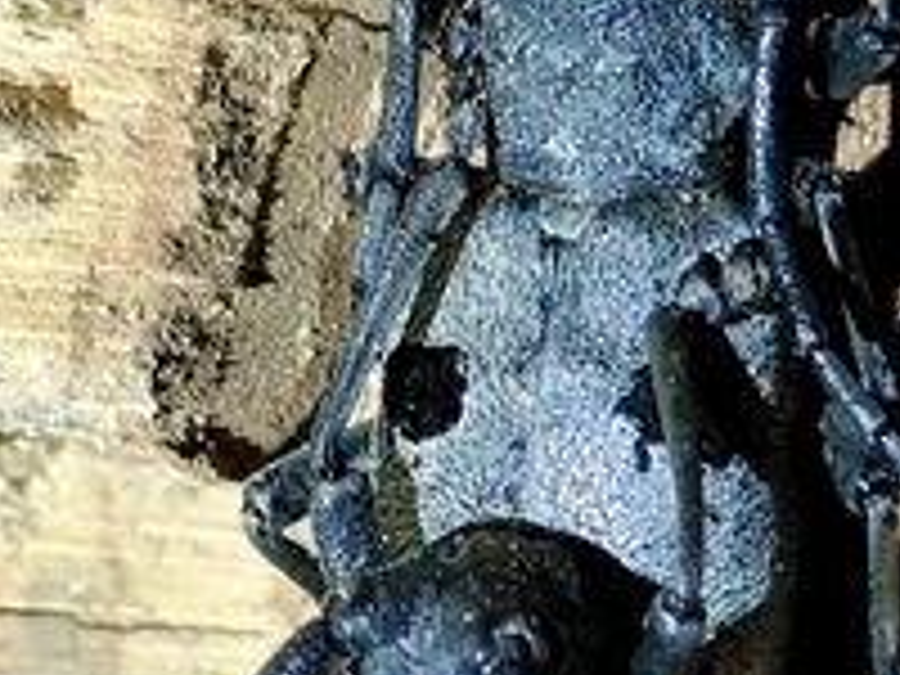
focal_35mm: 295
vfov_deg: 5.0
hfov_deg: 6.7
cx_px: 630
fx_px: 7670
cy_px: 742
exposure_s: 1/68.4
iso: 250
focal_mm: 6.19
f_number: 1.65
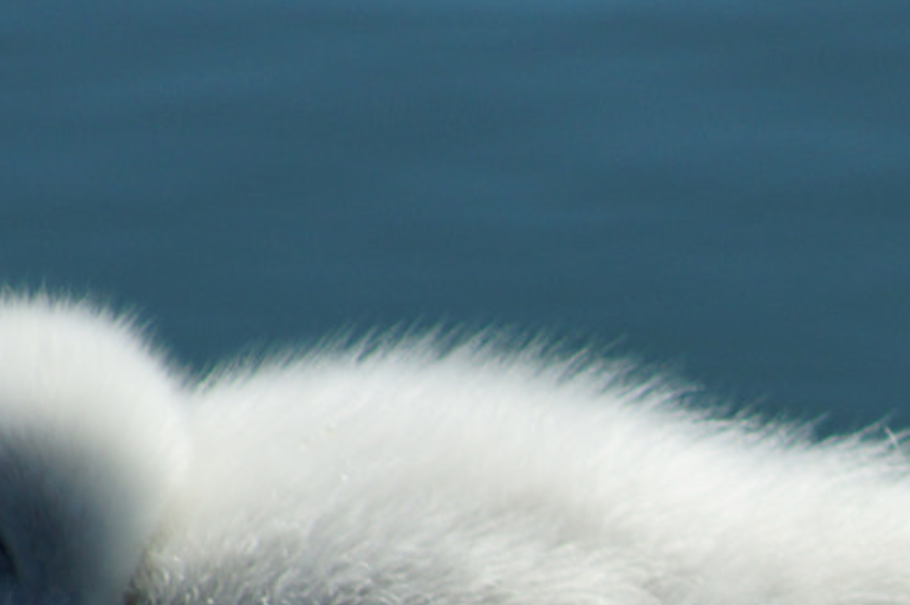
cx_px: 1244
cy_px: 741
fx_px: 31701
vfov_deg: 1.1
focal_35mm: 1255
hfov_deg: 1.6
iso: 100
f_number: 7.1
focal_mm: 200
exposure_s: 1/320
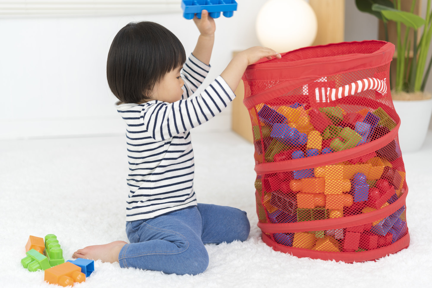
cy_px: 144
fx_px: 720
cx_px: 216
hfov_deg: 33.4
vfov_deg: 22.6
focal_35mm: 60
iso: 50
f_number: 2.8
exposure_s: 1/125
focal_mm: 60
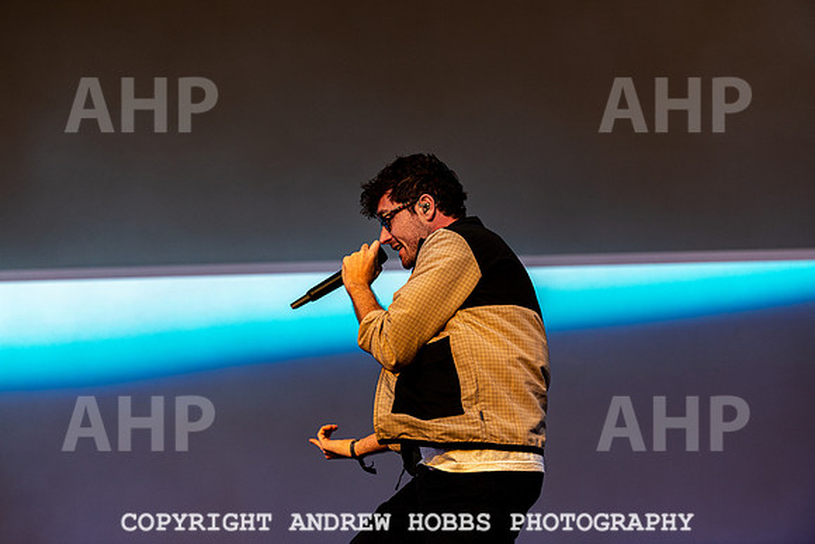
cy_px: 272
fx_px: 2378
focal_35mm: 105
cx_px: 408
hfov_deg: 19.5
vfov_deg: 13.0
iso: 400
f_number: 4.5
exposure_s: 1/1250
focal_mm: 105
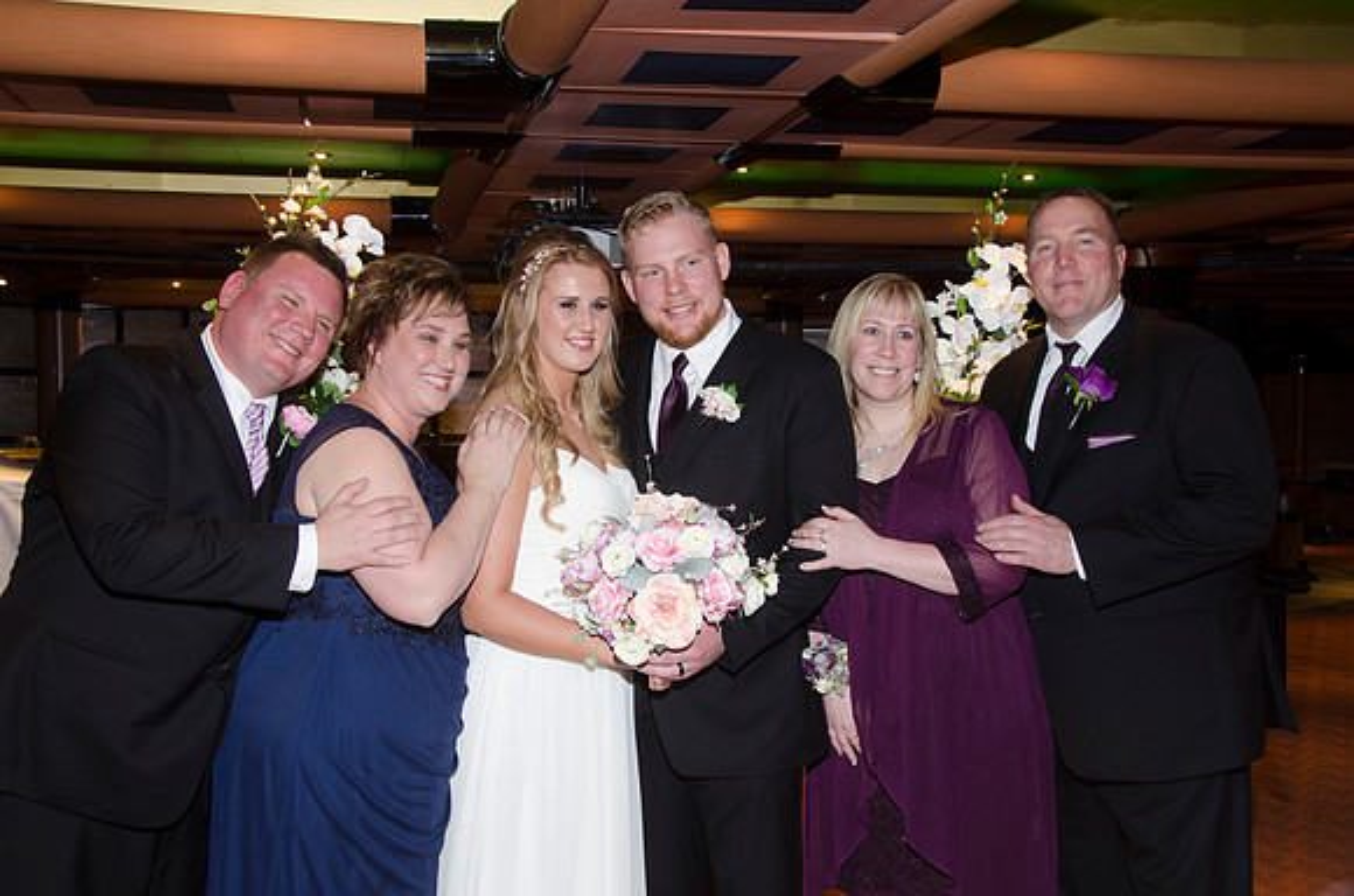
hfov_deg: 49.6
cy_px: 448
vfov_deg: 34.1
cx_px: 677
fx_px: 1464
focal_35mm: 39
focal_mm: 26
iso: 400
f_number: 5.6
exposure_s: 1/60
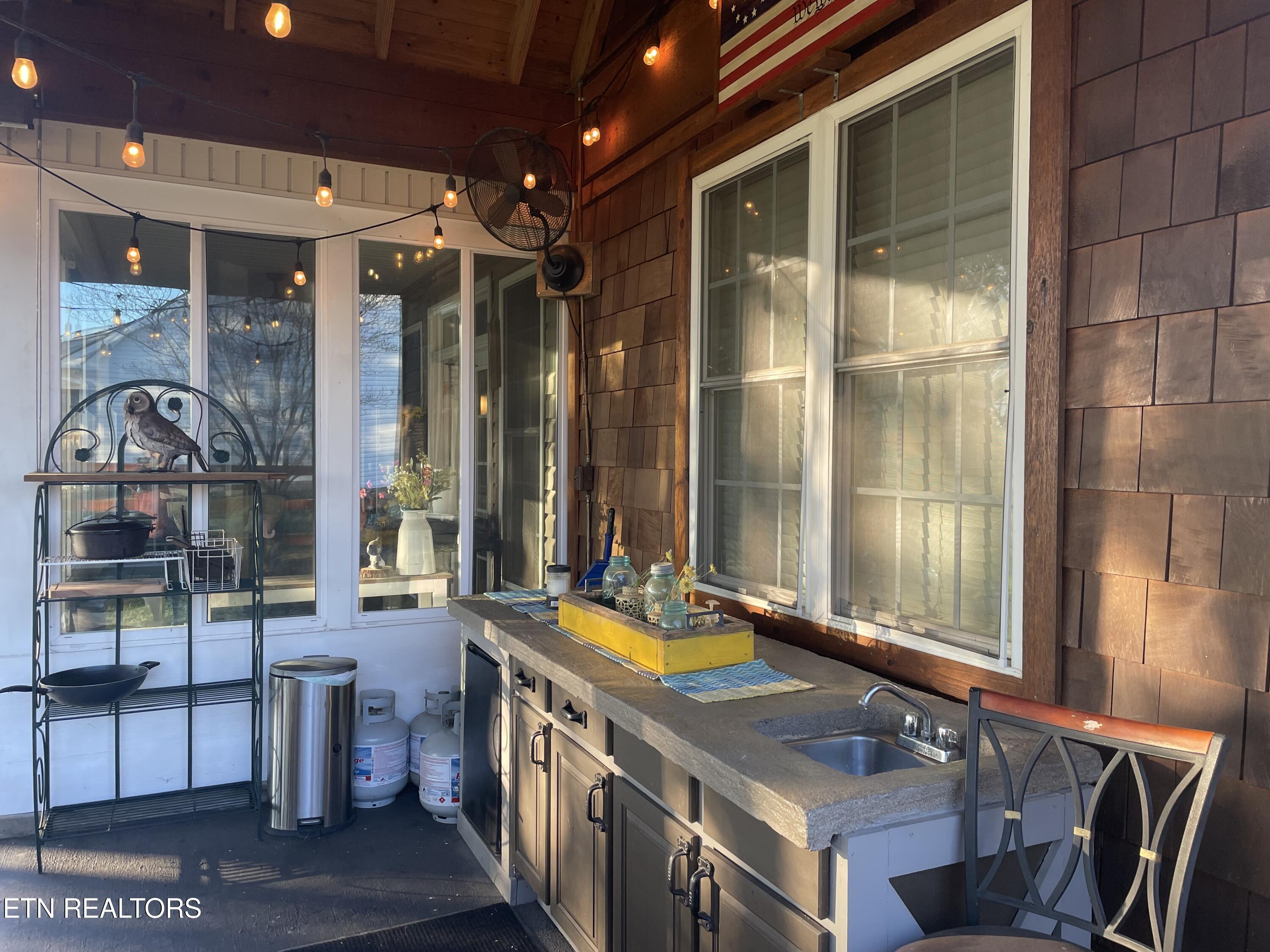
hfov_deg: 67.3
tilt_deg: -2.3
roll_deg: -0.8
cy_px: 476
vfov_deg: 53.1
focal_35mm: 26
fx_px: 954
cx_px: 635
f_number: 1.6
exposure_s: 1/120
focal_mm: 4.2
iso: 64
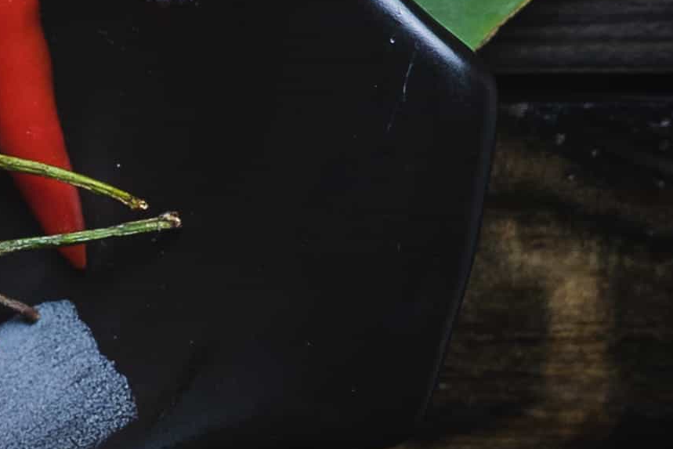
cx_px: -816
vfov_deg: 6.0
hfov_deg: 8.6
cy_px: -593
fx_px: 4132
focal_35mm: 221
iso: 100
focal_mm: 32
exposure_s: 1/20
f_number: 8
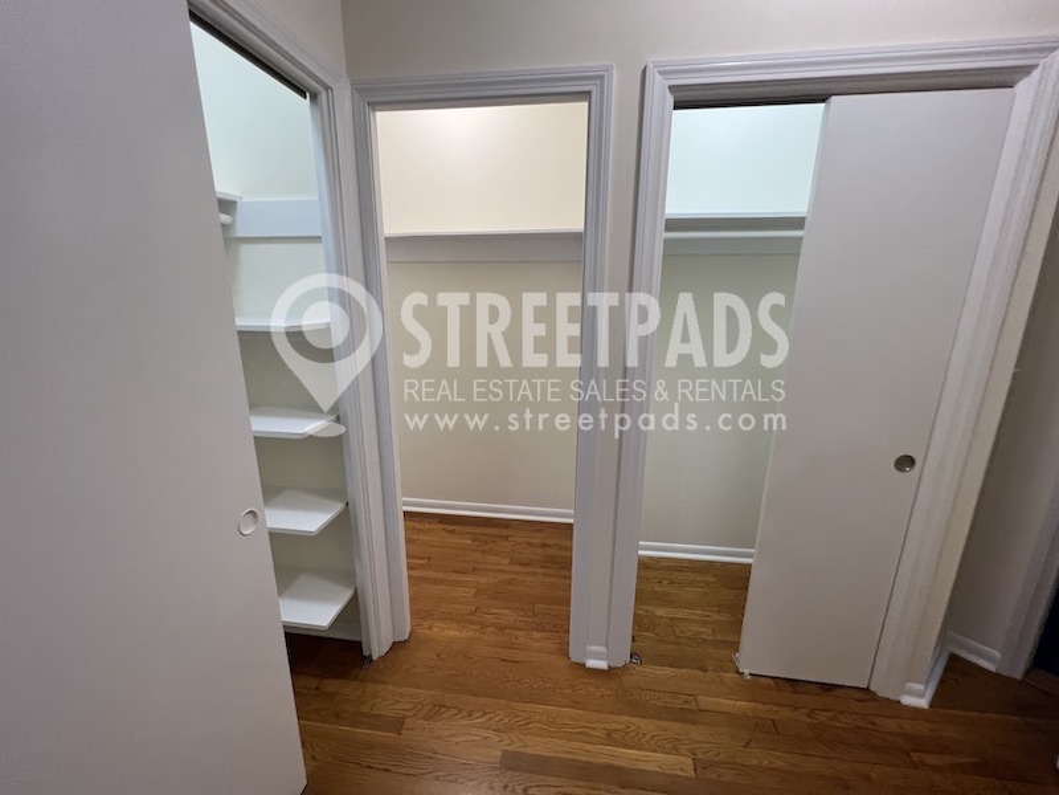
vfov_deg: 89.9
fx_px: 398
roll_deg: +1.6
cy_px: 398
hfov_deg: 106.2
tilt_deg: -13.0
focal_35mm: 13
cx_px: 530
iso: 200
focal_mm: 1.57
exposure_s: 1/120
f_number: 1.8
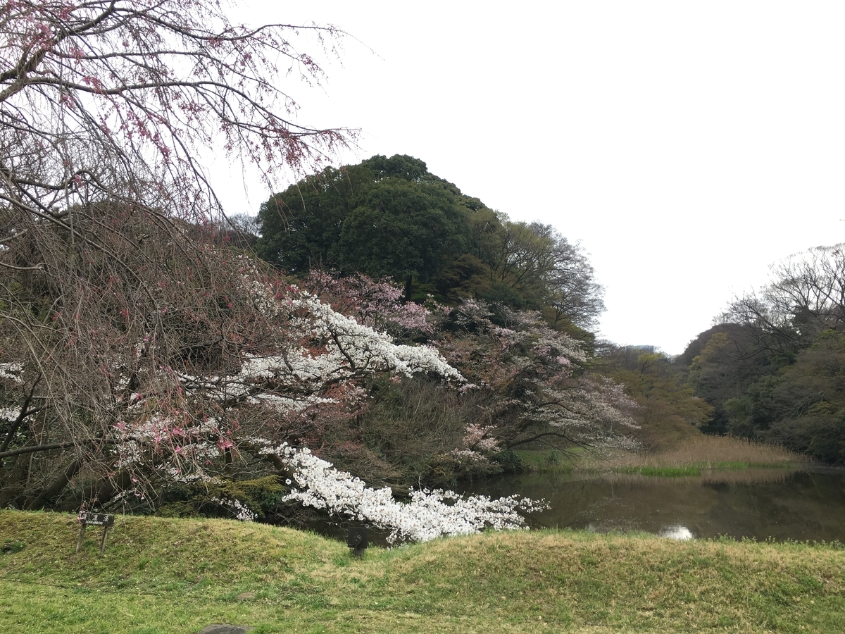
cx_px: 422
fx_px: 708
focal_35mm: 29
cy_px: 317
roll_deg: -1.0
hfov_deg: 61.7
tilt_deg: +10.5
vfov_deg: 48.2
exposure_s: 1/331
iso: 25
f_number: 2.2
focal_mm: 4.15
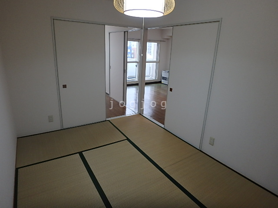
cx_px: 139
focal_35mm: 21
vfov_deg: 63.4
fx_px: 169
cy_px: 104
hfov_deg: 79.0
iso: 200
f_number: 3.5
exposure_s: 1/30
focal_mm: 3.7
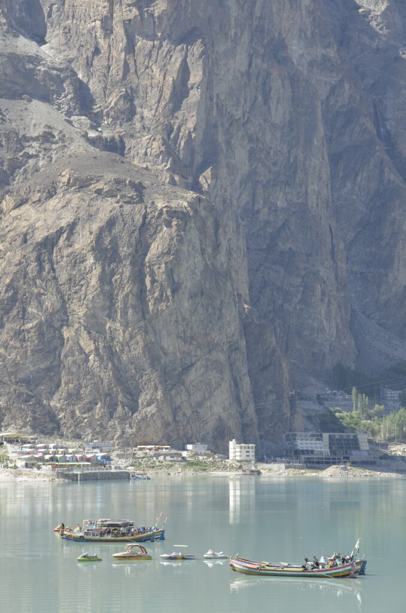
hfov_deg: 13.0
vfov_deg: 19.5
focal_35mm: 105
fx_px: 1785
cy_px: 306
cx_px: 203
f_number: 9
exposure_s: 1/320
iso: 250
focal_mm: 70
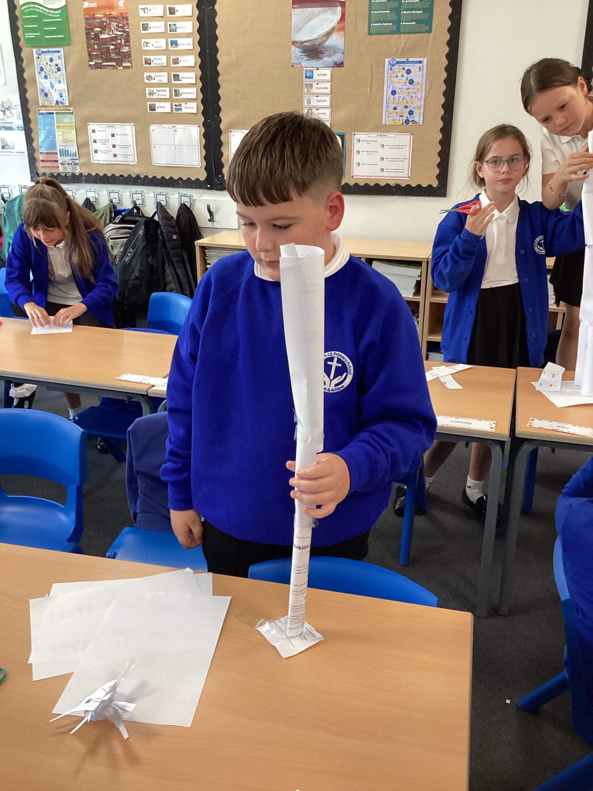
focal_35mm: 31
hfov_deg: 45.4
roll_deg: -1.1
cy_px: 396
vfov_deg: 58.4
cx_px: 296
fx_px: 708
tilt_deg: -23.0
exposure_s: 1/60
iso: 160
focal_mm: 3.3
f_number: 2.4
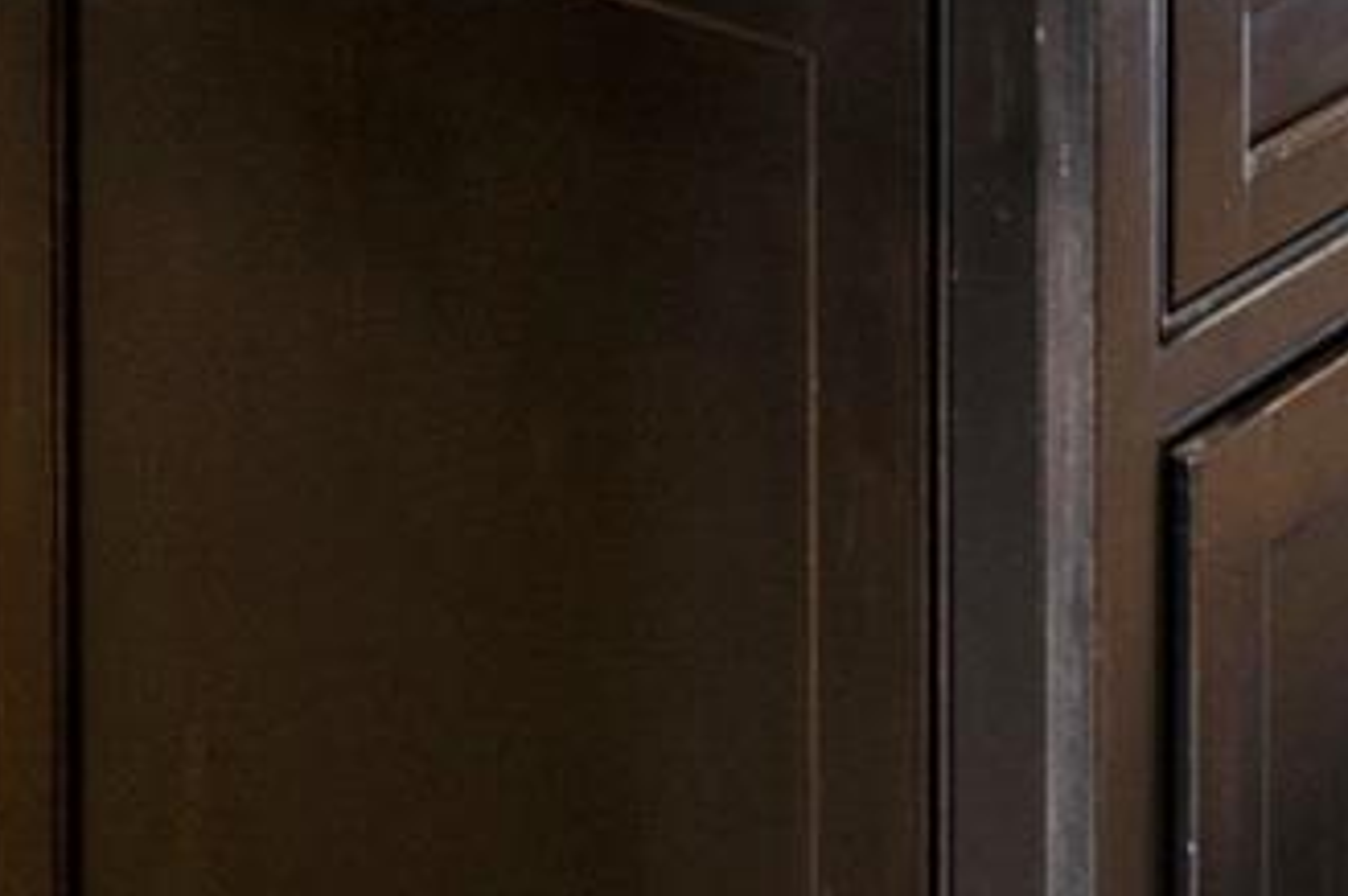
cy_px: -1260
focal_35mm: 100
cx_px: 563
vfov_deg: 11.3
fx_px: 3741
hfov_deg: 20.4
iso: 100
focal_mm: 16
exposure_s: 1.3
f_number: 11
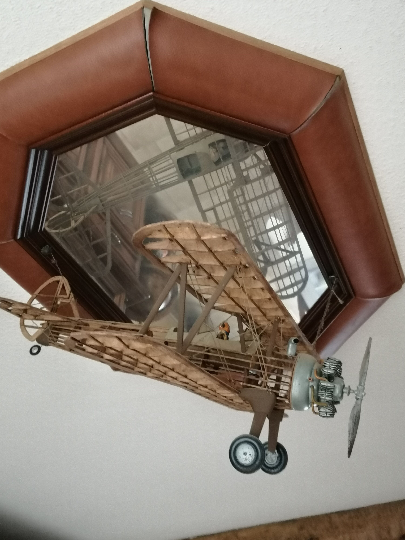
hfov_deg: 39.7
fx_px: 562
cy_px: 270
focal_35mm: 36
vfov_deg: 51.4
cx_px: 202
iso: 800
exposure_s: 1/25
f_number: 1.8
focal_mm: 5.3
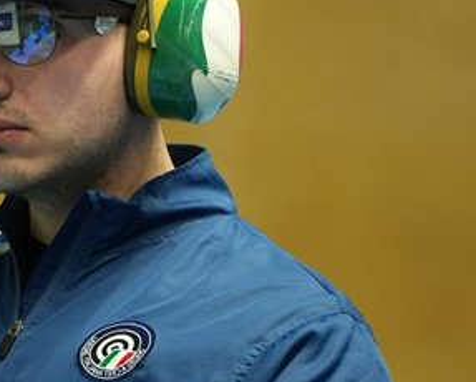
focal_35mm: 1053
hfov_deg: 1.8
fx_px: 14845
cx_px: -12
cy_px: 156
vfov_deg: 1.5
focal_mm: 448
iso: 3200
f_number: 6.3
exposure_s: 1/400
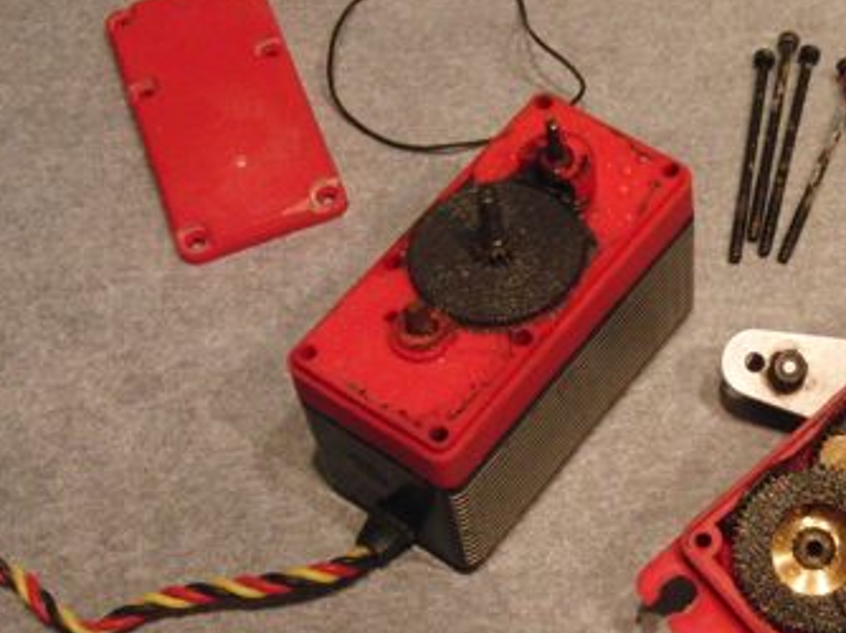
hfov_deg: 26.7
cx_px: 712
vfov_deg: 20.5
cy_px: 471
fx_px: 1734
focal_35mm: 71
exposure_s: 1/60
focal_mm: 6.42
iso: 400
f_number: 3.6
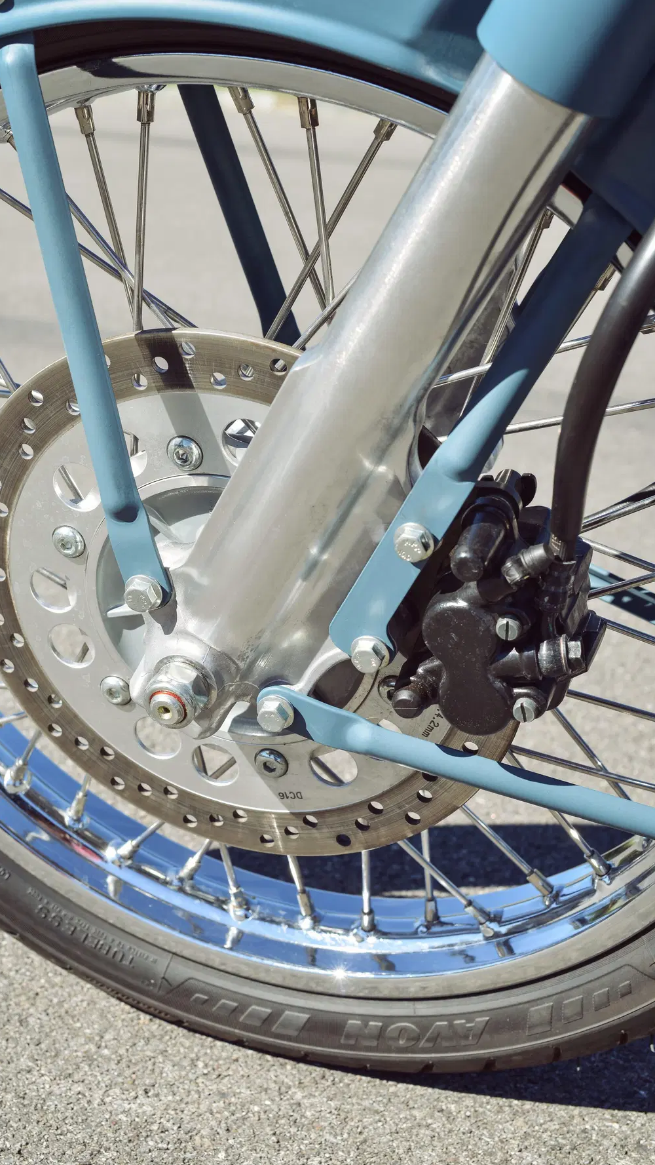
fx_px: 1636
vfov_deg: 39.2
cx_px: 264
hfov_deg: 22.6
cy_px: 578
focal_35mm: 53
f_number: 9
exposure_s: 1/100
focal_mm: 50
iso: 100
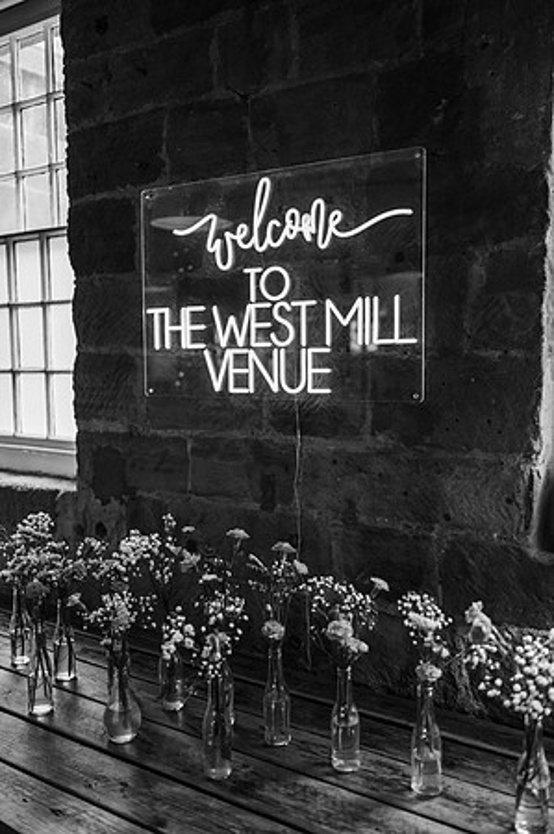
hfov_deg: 37.8
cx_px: 277
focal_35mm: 35
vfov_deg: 54.5
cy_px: 417
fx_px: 810
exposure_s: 1/200
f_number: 1.8
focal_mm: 35
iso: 140
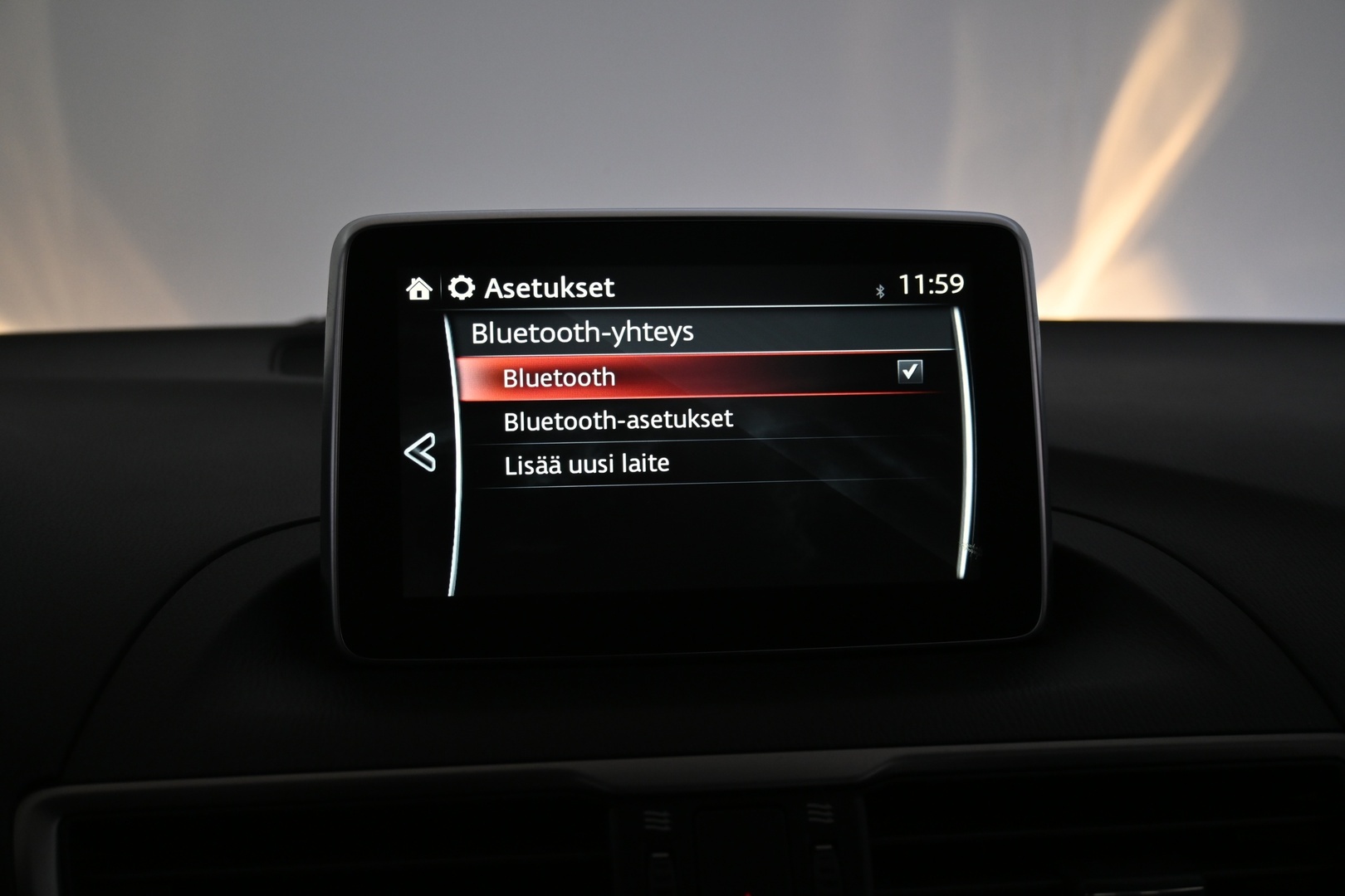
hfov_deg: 49.6
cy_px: 448
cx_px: 672
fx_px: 1457
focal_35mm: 39
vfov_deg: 34.2
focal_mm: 26
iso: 500
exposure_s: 1/50
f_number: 4.5
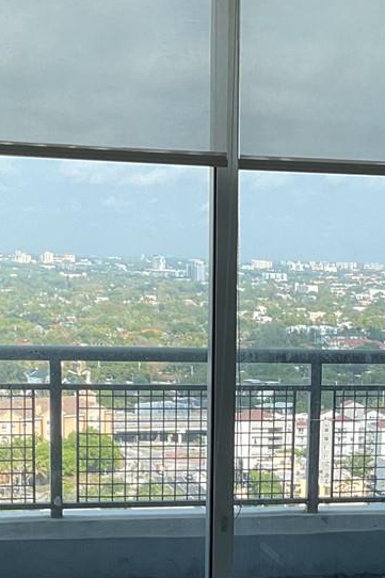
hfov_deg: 15.2
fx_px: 1429
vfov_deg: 22.4
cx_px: 328
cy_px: 510
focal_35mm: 89
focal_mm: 3
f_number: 1.8
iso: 16
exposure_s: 1/228
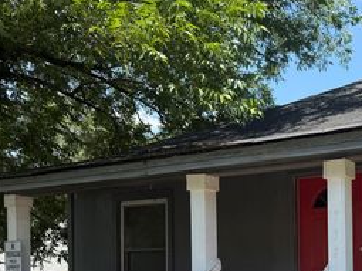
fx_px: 491
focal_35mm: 47
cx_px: 348
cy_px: 240
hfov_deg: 37.0
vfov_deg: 29.7
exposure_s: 1/1770
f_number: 1.78
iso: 80
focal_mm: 6.76
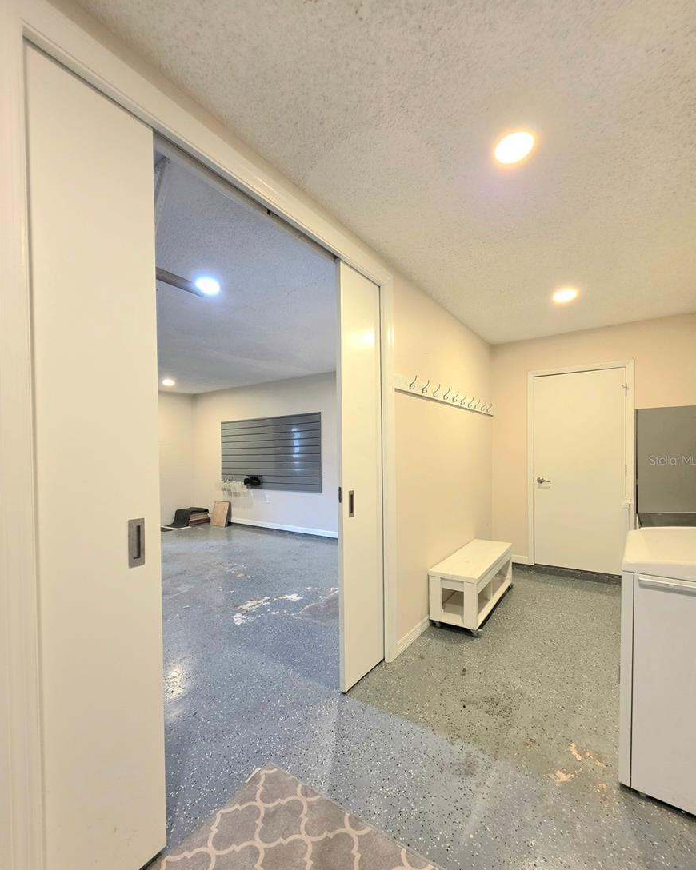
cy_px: 460
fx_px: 361
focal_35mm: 14
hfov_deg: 88.0
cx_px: 346
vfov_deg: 100.6
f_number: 1.9
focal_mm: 2.2
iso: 160
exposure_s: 1/60.2
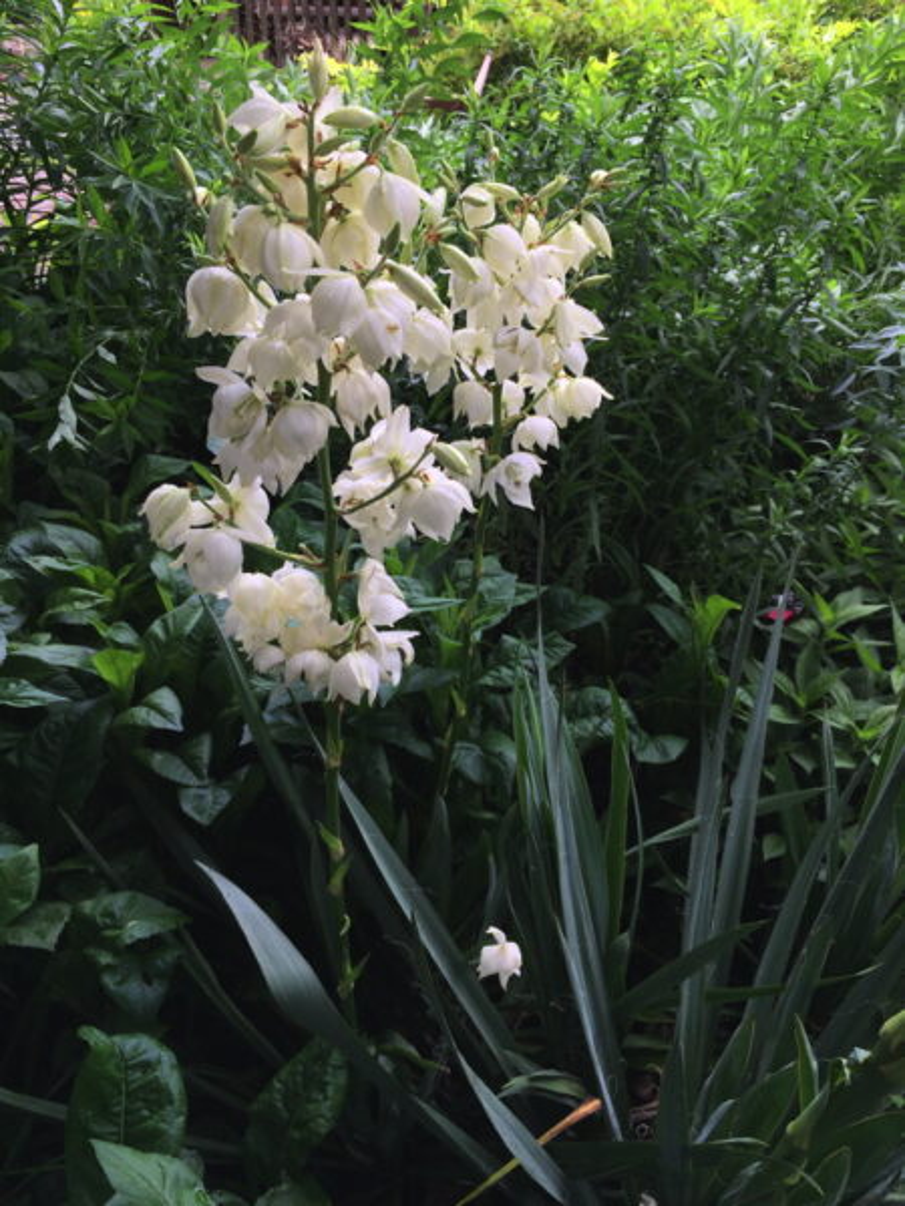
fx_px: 1011
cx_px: 452
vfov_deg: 61.7
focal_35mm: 29
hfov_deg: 48.2
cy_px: 603
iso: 32
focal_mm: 4.15
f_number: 2.2
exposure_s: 1/421
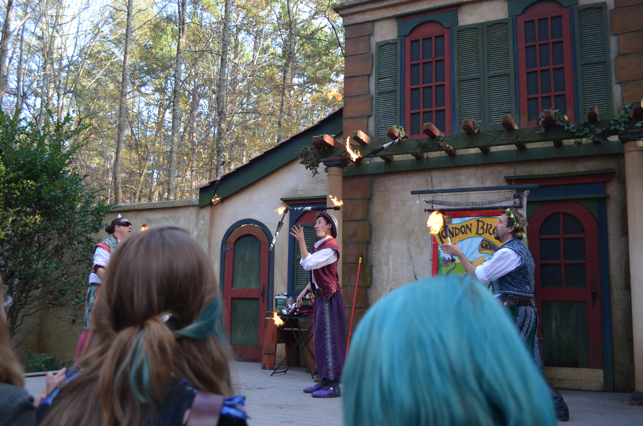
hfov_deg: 53.2
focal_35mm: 36
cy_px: 213
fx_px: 642
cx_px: 322
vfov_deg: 36.7
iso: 1100
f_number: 4
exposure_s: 1/500
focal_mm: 24
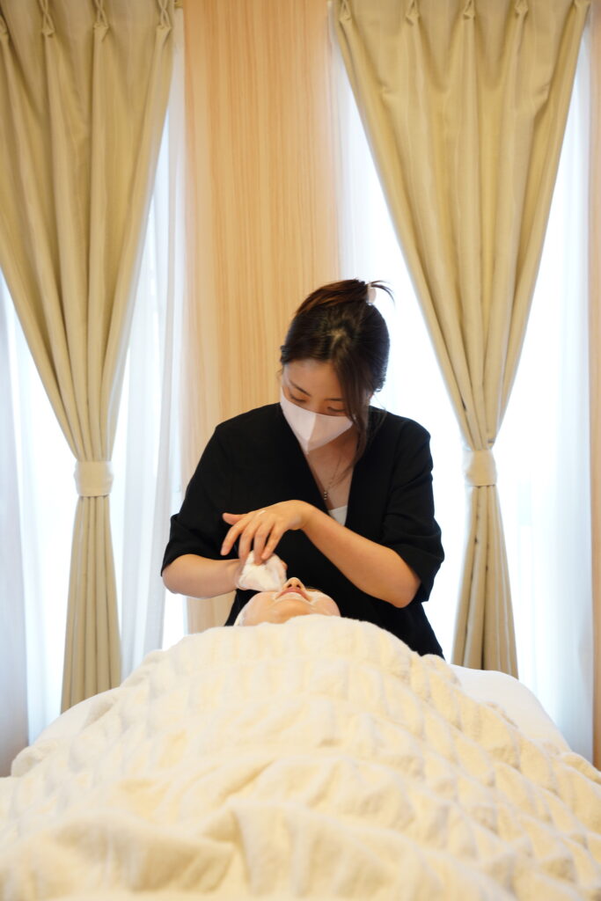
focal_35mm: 39
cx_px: 300
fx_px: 969
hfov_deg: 34.5
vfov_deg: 49.9
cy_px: 450
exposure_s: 1/40
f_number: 5
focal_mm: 38.7
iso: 640
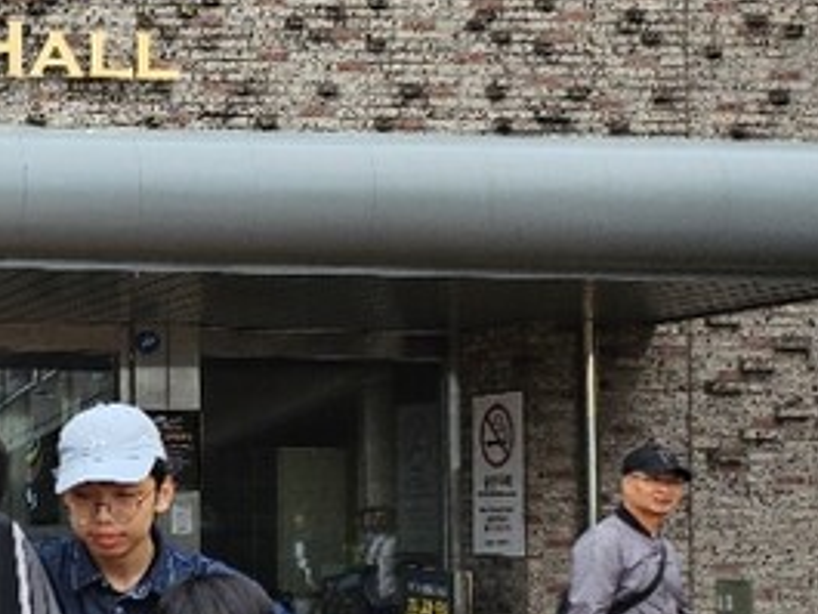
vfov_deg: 17.0
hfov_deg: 18.6
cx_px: -553
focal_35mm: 87
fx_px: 2057
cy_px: 392
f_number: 1.8
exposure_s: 1/924
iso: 50
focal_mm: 5
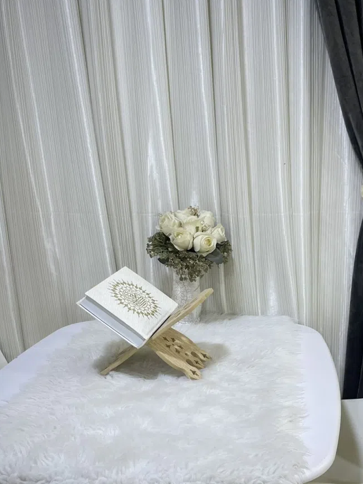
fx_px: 574
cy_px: 269
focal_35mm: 41
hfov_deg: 34.9
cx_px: 227
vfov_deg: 45.7
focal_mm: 5.1
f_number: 1.6
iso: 160
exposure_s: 1/50
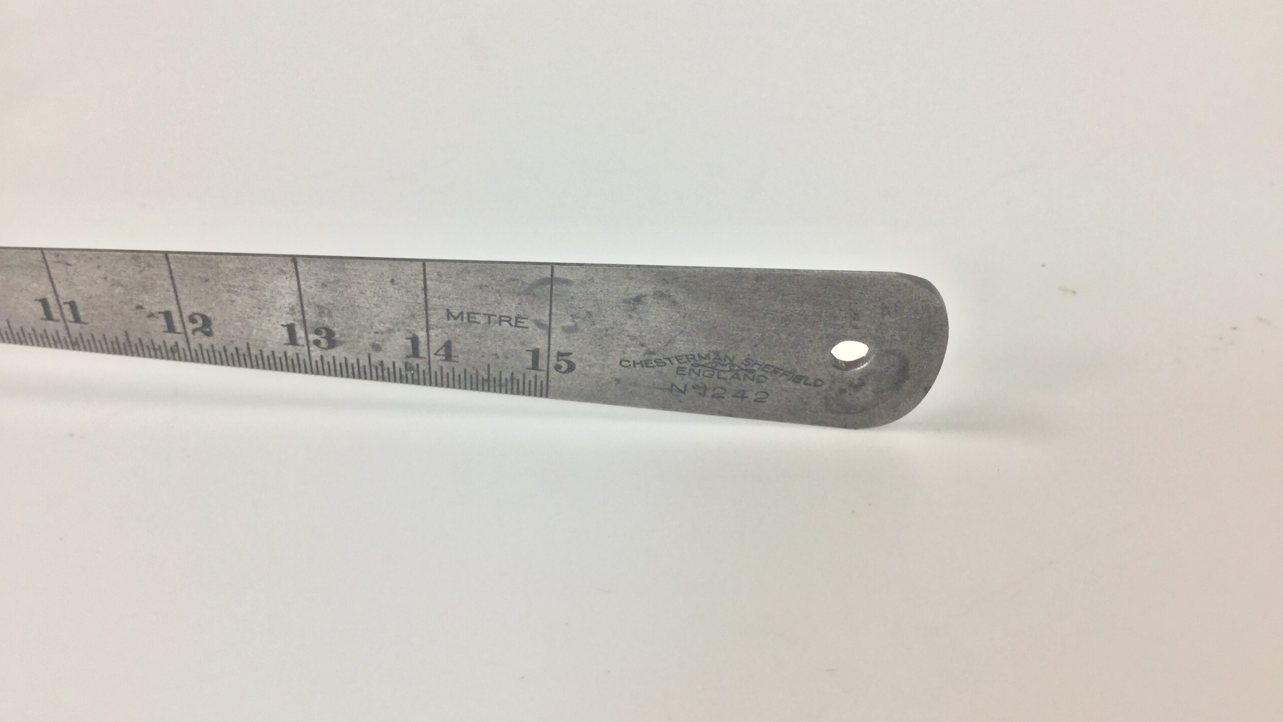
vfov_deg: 34.6
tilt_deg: -45.3
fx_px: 1157
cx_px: 644
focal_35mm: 34
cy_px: 353
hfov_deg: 58.0
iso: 32
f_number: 2.4
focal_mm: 3.3
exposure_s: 1/33
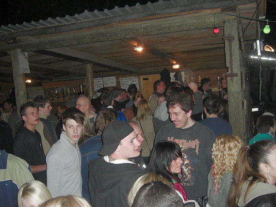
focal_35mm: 38
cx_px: 138
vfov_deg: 37.7
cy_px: 104
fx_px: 303
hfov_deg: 49.0
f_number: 2.8
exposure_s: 1/60
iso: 200
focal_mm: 7.9
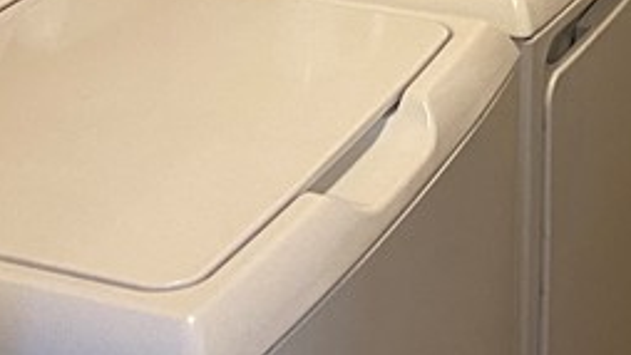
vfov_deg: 9.7
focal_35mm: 114
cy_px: -434
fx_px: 1908
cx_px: 494
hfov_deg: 18.6
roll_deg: -0.9
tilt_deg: -8.1
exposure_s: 1/60
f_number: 1.8
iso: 320
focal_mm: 4.25
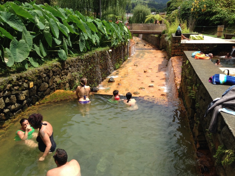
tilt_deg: -17.8
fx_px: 224
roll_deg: -0.2
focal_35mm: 33
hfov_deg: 55.4
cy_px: 88
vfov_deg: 42.9
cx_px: 118
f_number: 2.4
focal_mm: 4.12
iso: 50
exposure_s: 1/1205
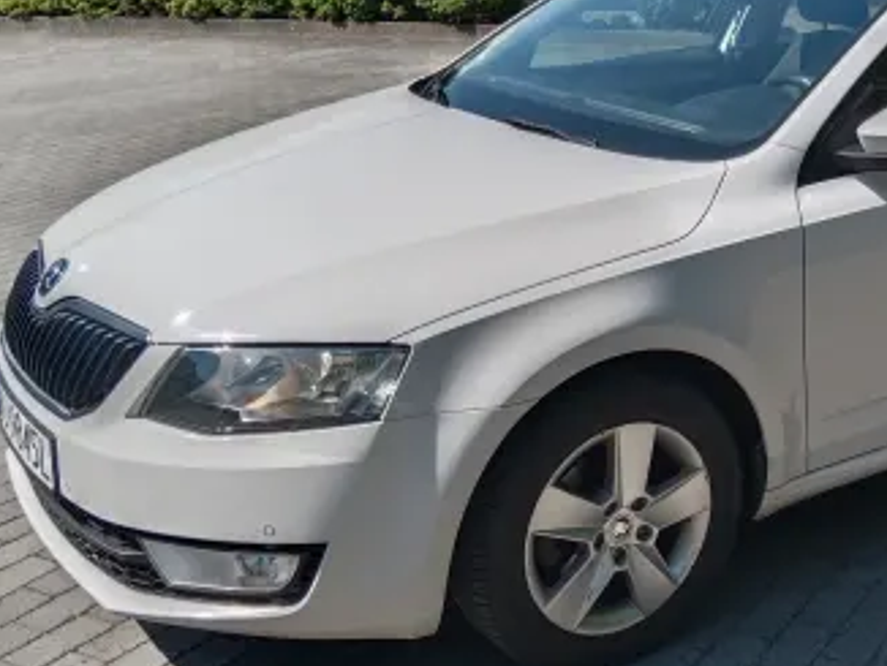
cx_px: 702
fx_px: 1308
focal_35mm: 51
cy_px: 283
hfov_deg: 36.3
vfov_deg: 28.6
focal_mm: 3.96
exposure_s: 1/493
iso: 101
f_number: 1.8
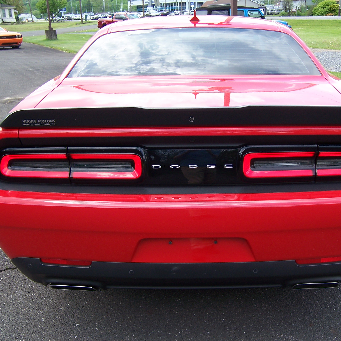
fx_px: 435
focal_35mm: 39
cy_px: 170
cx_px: 194
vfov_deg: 42.8
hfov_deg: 42.7
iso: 80
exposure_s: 1/180
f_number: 3.4
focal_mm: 5.5
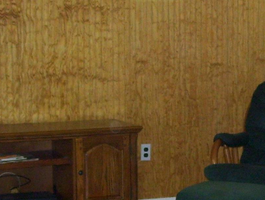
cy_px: 192
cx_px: 169
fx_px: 1027
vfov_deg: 11.0
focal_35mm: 134
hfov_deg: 14.7
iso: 200
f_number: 2.7
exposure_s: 1/60
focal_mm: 6
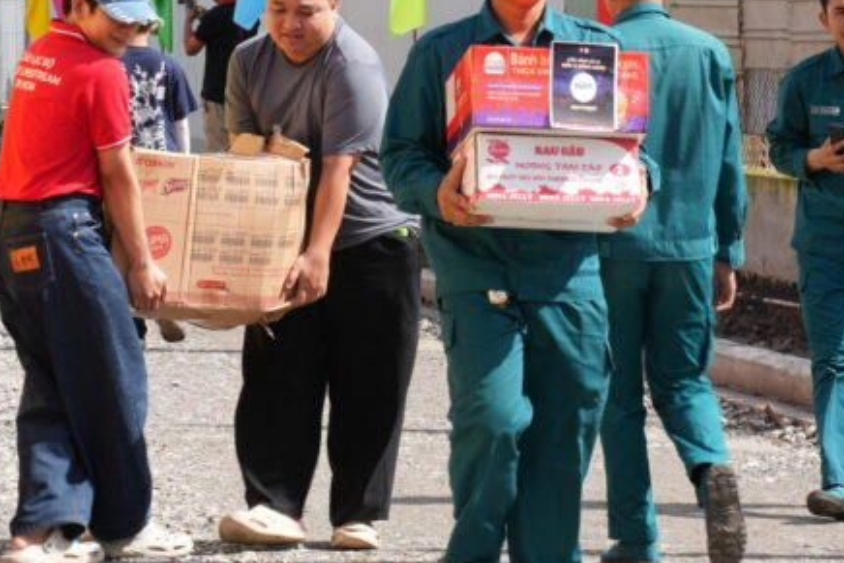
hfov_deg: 9.7
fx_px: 4994
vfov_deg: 6.5
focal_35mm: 213
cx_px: 524
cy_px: 201
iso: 100
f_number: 10
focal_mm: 75
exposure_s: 1/100
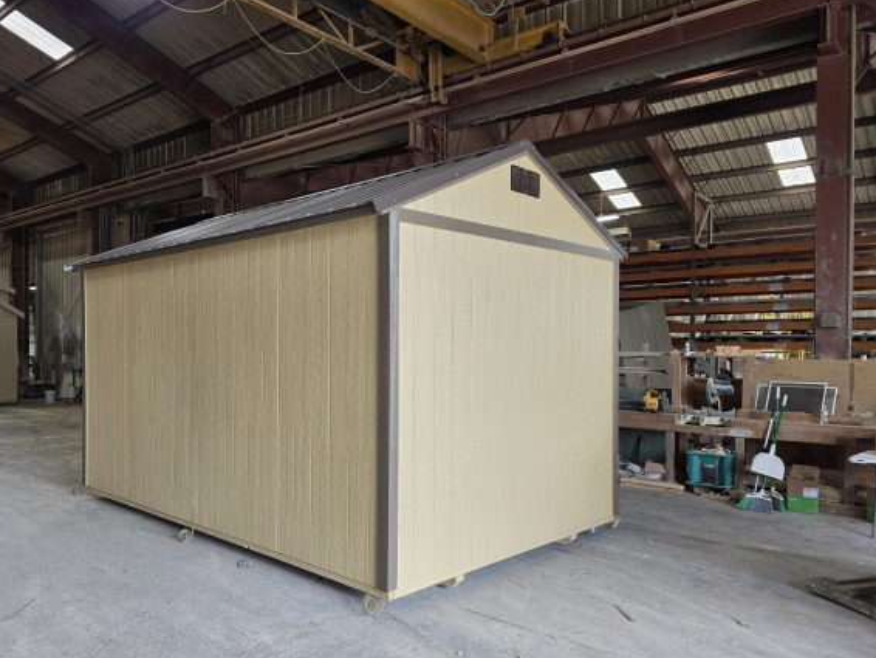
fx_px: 658
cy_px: 364
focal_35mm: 26
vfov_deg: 53.0
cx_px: 384
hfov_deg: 67.0
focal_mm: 6.5
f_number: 1.4
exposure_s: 1/180
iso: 64
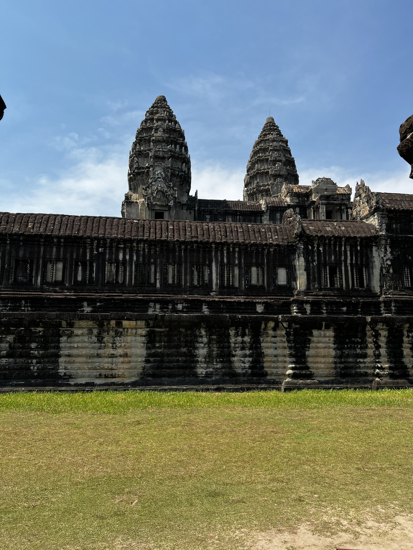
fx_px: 414
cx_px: 206
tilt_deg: +10.4
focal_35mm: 26
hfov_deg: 53.1
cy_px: 275
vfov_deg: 67.3
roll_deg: +0.0
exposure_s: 1/3460
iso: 50
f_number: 1.5
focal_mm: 5.7
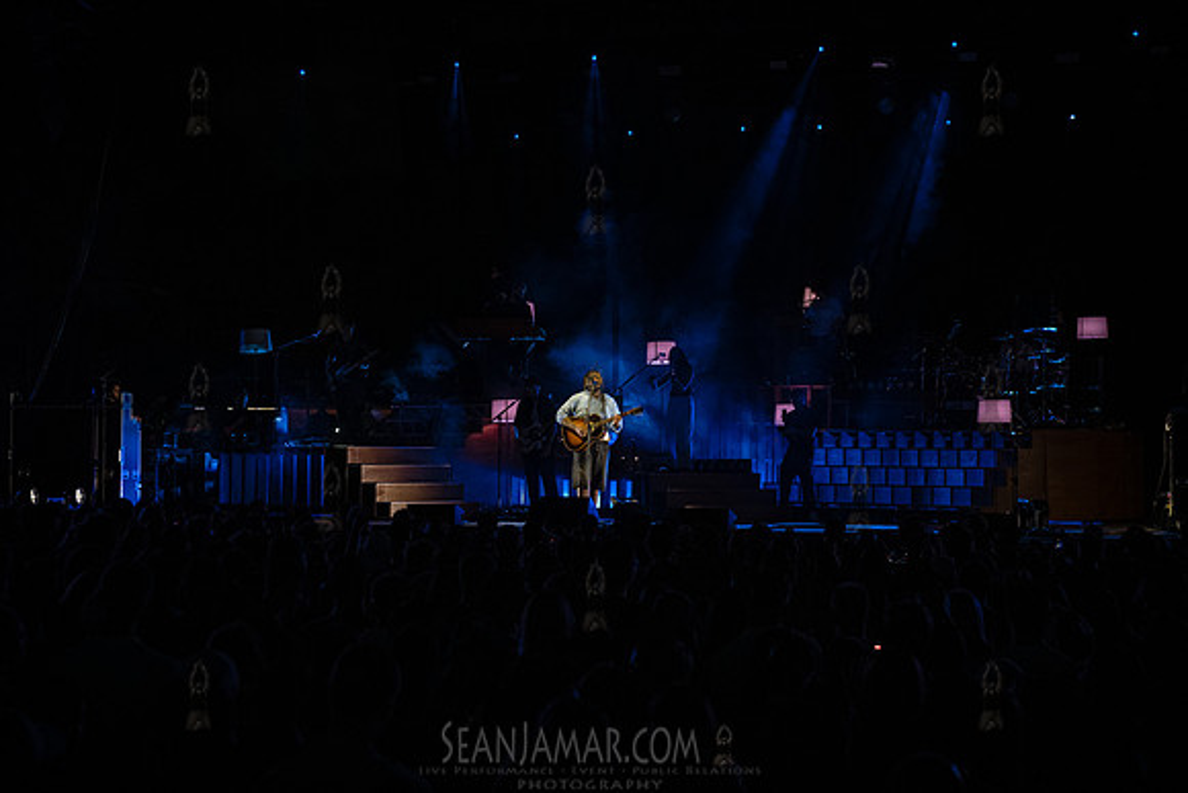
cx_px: 594
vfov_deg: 19.4
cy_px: 396
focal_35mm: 70
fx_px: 2323
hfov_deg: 28.7
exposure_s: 1/200
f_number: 4
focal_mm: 70
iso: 6400
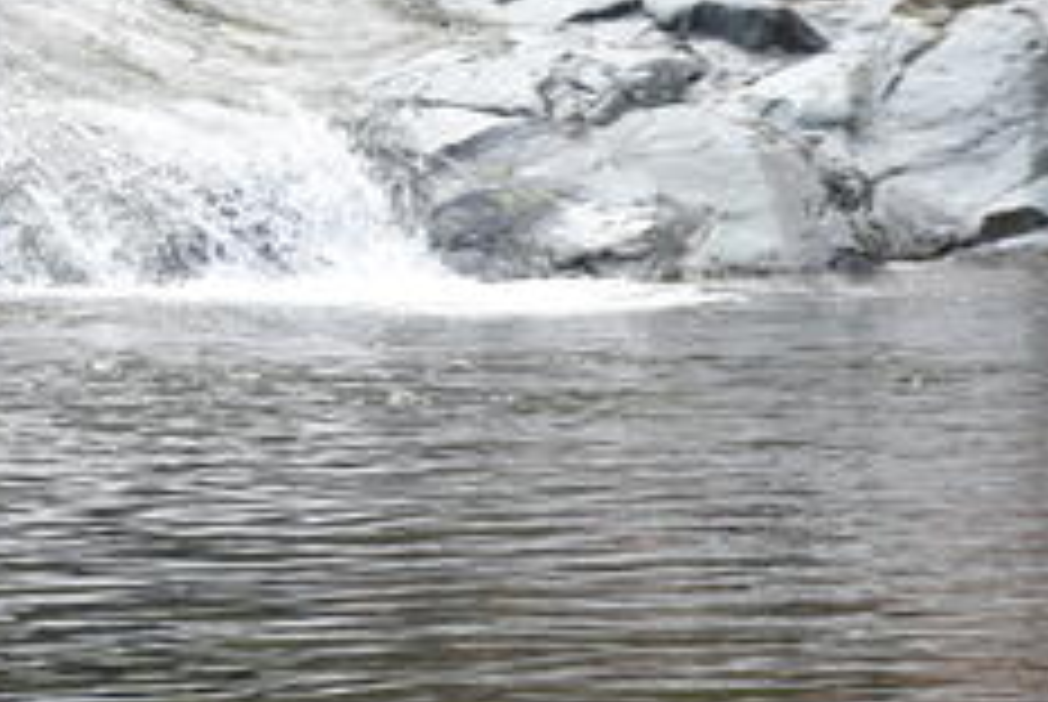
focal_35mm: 216
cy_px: 153
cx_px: 9
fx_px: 6296
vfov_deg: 6.4
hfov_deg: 9.5
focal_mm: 70
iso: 250
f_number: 8
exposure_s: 1/125
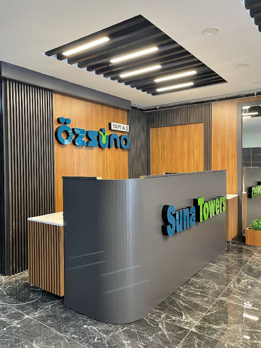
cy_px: 168
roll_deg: +0.5
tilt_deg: -1.3
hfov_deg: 51.3
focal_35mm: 27
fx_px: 271
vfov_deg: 65.3
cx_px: 132
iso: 320
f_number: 1.6
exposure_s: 1/50
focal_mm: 5.1
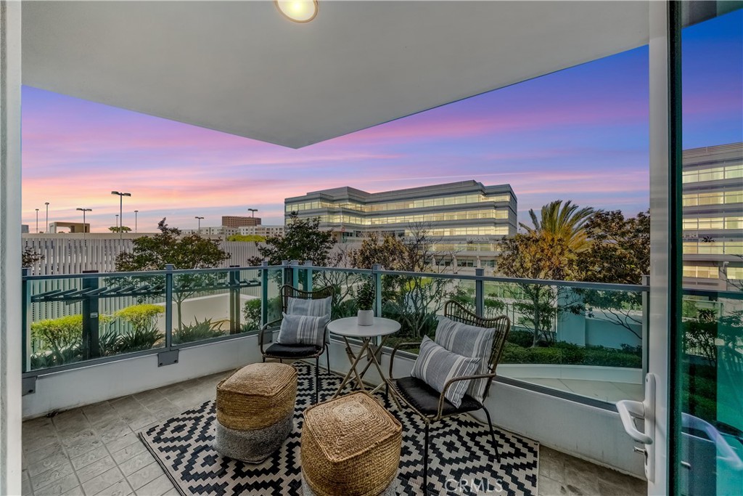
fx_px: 248
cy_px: 248
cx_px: 372
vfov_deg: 90.0
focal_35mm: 12
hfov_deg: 112.6
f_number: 13
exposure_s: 1/40
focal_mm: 12
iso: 800
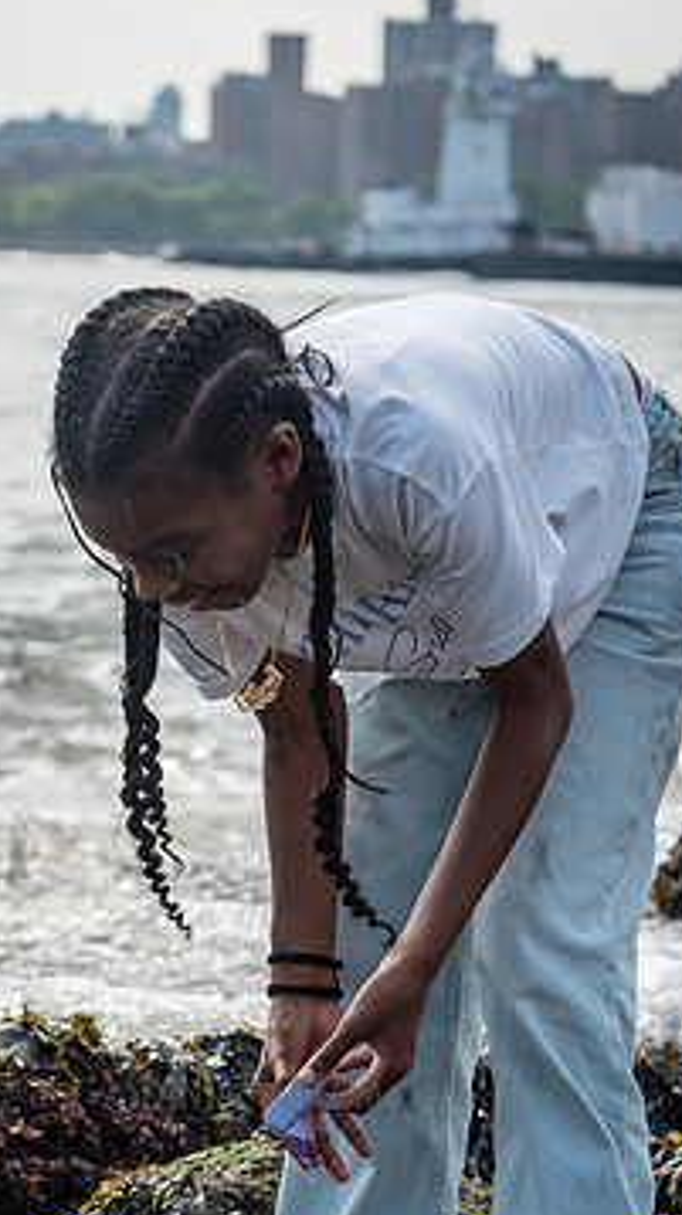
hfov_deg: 10.2
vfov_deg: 18.0
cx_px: 186
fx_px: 3831
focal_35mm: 119
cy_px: 717
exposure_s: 1/2500
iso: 320
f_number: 4
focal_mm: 58
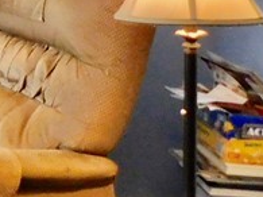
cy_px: -103
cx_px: -305
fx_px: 919
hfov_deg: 13.4
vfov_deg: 11.7
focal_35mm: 121
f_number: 3
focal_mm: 4
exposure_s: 1/20
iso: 400
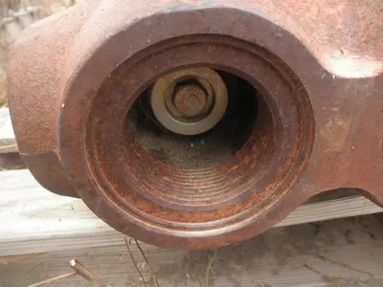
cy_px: 144
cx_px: 192
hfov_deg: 63.4
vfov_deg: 49.7
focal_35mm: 28
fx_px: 310
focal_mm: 5
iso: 64
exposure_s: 1/50
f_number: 3
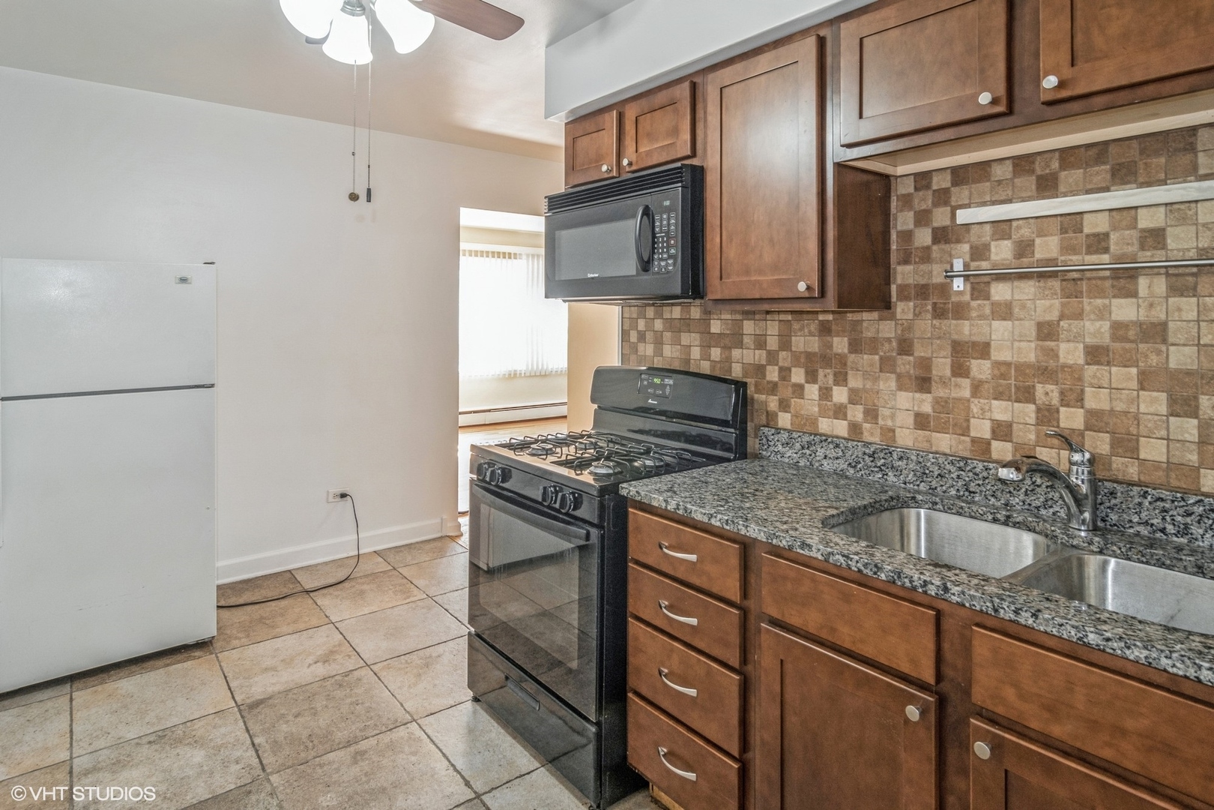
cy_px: 405
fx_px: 607
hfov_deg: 90.0
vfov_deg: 67.4
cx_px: 607
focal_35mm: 18
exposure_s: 1/2
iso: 200
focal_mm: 12
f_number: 8
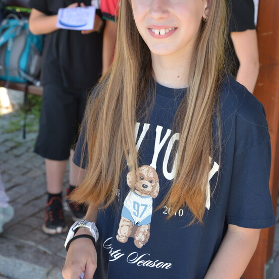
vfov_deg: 22.5
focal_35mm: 77
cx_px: 161
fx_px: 702
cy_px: 126
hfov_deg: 22.5
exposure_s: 1/160
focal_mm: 52
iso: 400
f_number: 6.3
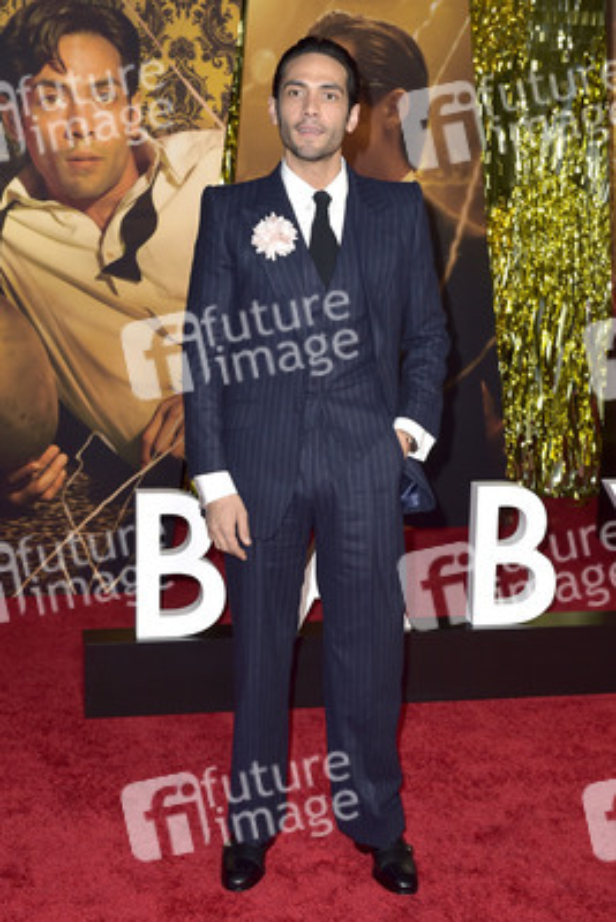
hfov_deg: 24.6
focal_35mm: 55
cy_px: 461
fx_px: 1410
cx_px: 308
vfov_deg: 36.2
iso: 1000
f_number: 6.3
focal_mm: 55
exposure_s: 1/250
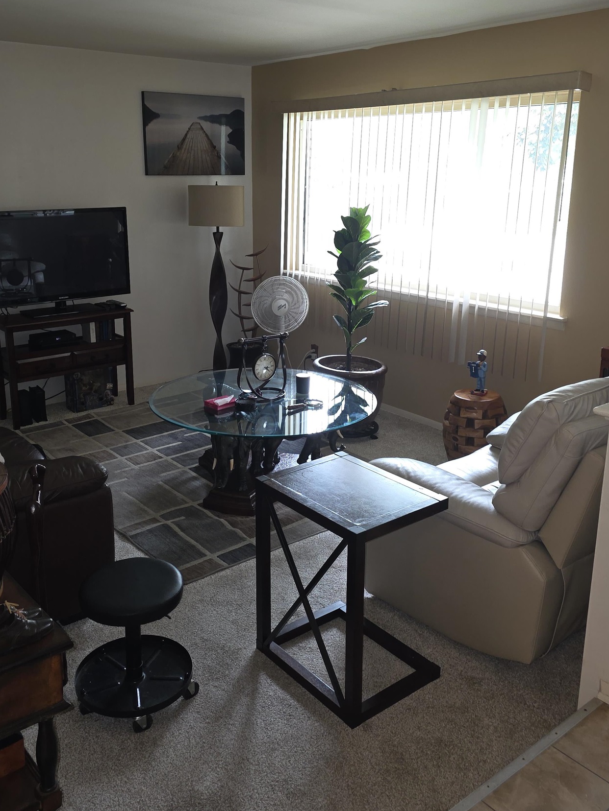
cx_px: 258
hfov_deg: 44.0
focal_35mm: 32
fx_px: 751
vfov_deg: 56.6
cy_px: 347
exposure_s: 1/24
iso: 100
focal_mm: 6.3
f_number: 1.7
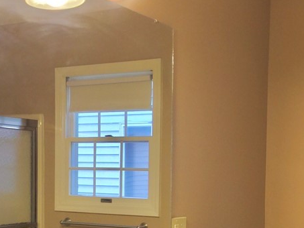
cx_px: 144
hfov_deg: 27.8
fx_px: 615
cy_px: 203
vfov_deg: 20.6
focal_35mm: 70
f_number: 2.4
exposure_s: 1/30
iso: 32
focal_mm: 3.3
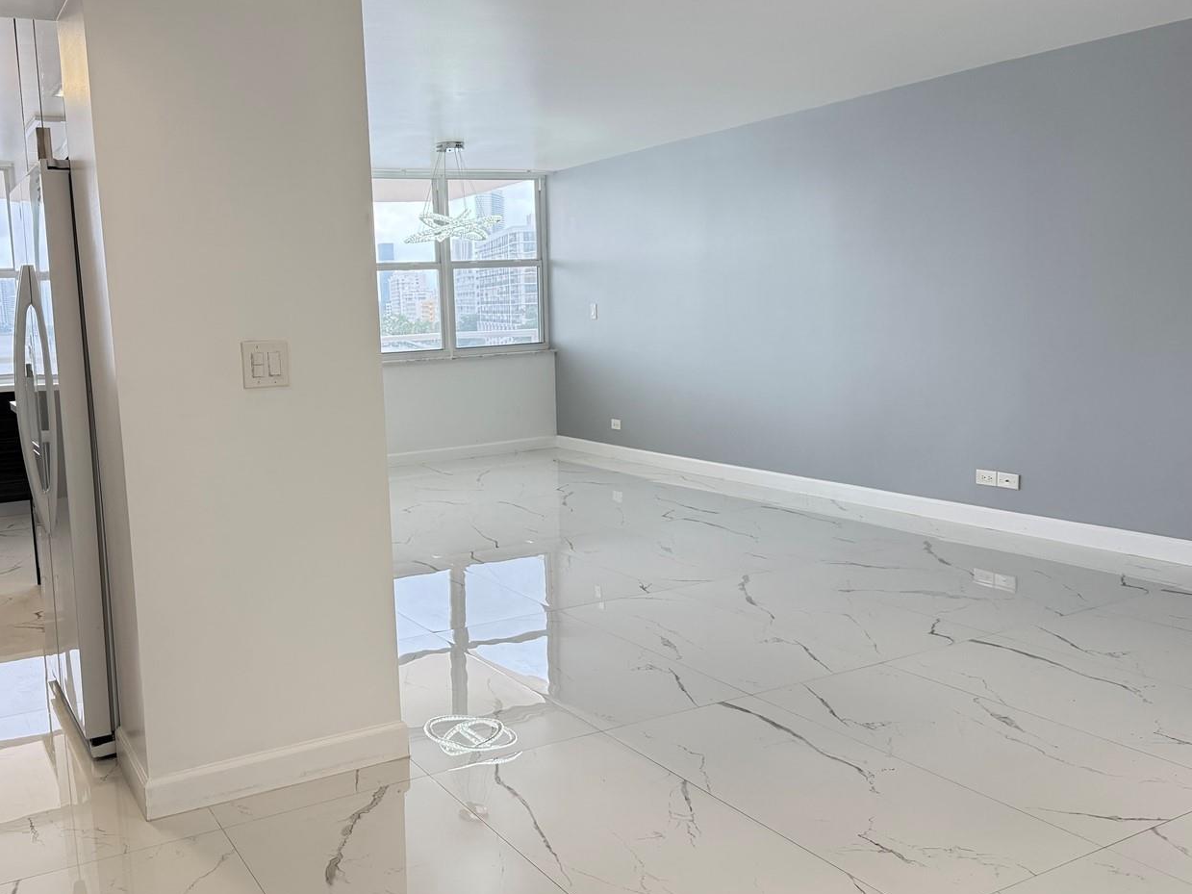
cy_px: 452
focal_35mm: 31
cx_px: 445
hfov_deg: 57.6
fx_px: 1067
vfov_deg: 45.4
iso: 200
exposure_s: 1/172
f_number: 1.78
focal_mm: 6.76
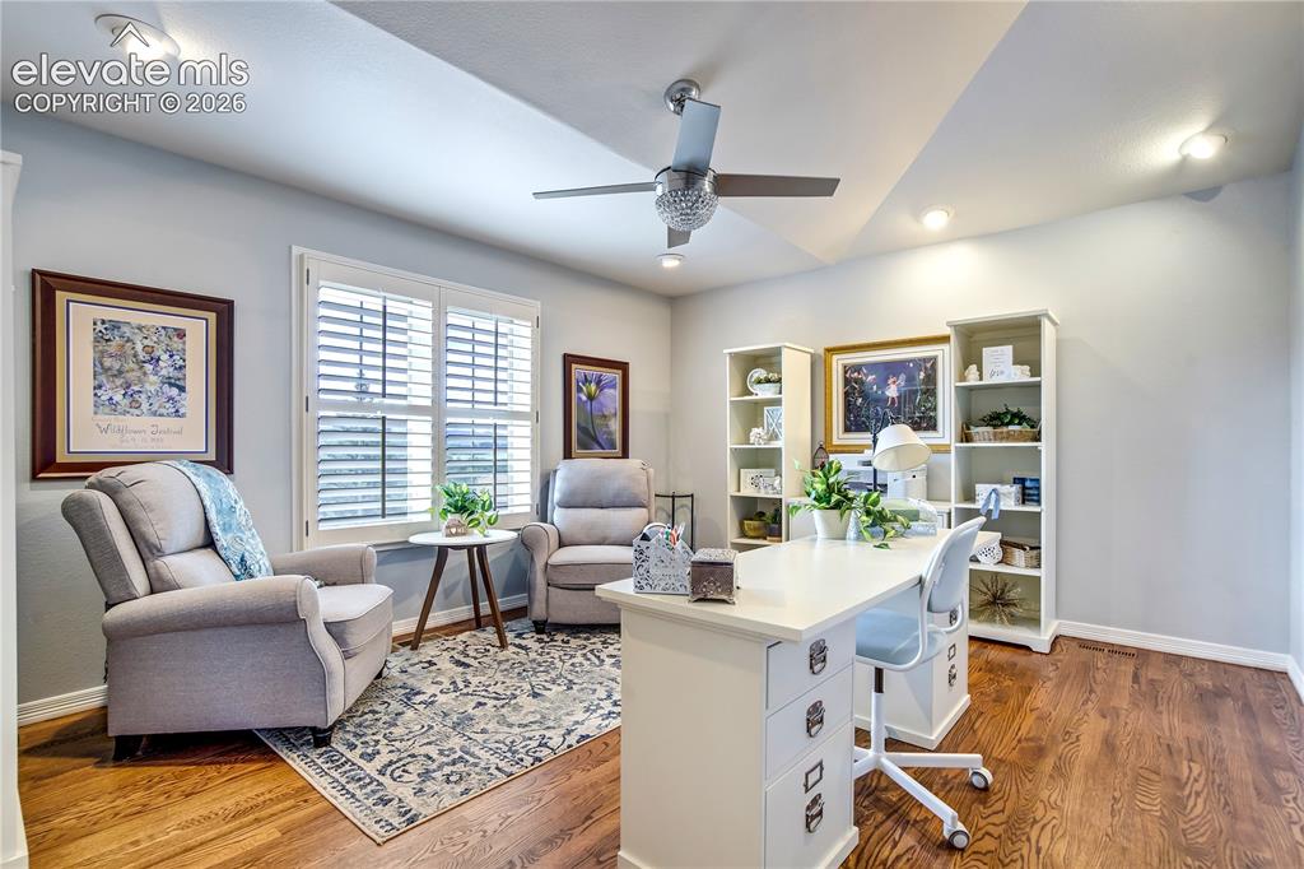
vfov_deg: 73.7
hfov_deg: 96.8
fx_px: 579
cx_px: 652
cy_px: 434
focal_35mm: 16
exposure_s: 1/13
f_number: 8
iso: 400
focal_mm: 16
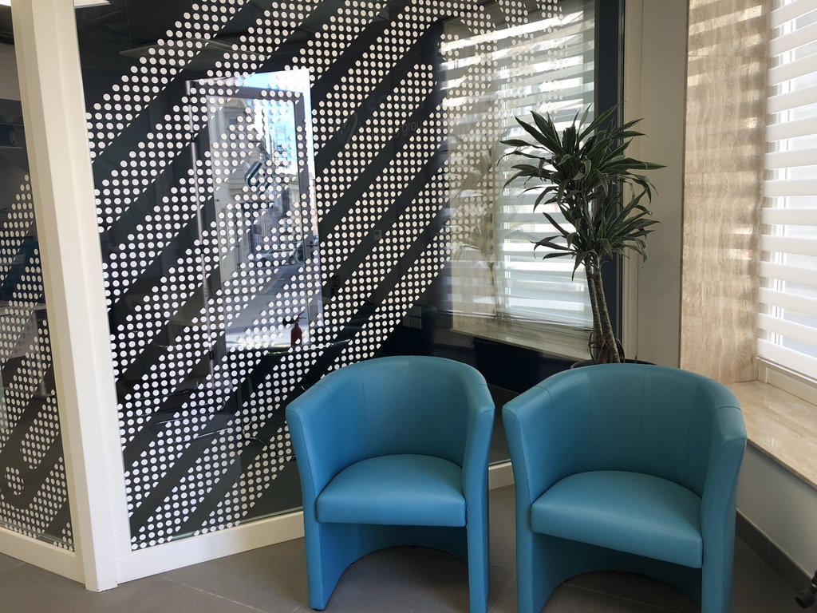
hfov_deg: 63.4
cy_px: 306
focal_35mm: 28
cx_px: 408
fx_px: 661
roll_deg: +2.0
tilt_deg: -8.2
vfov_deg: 49.7
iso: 40
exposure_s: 1/100
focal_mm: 3.99
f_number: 1.8
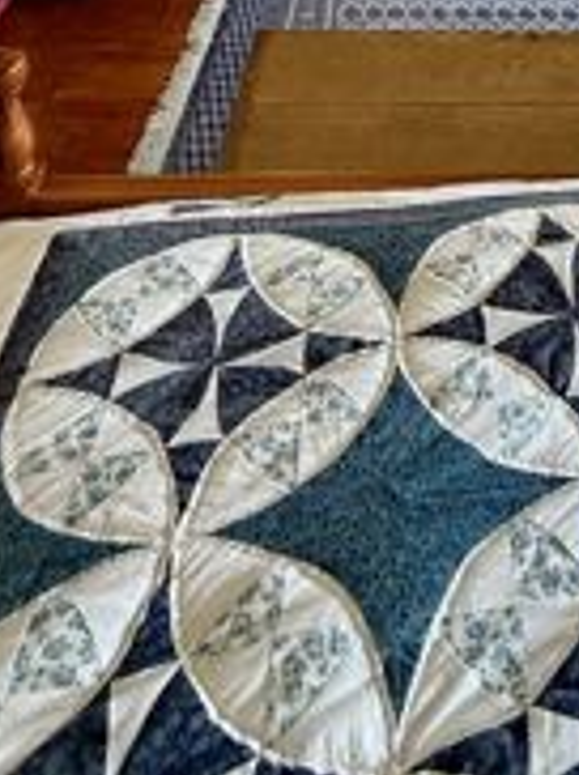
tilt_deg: -12.5
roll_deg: -4.7
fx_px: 917
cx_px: 462
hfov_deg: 34.0
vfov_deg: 34.5
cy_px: -200
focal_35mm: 41
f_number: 2.2
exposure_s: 1/60
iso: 500
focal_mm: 2.22
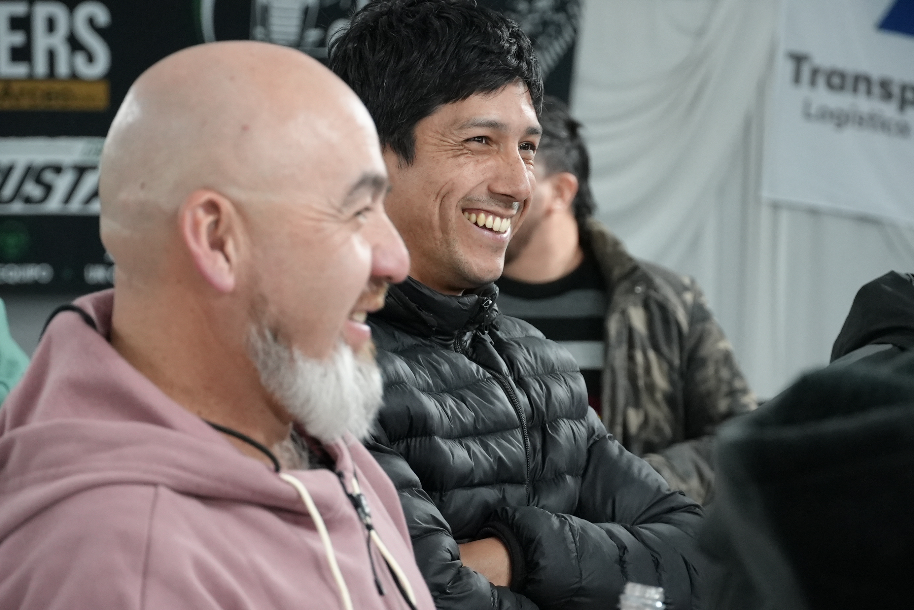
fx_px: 3124
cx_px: 457
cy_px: 305
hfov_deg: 16.6
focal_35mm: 123
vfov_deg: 11.2
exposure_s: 1/160
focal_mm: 82
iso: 6400
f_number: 5.6
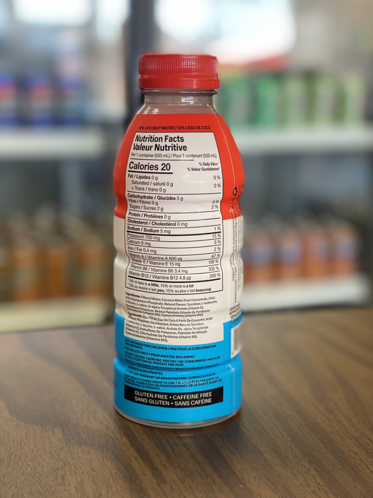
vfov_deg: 36.8
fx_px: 747
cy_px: 249
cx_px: 186
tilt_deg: -12.0
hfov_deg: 28.0
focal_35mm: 52
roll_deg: -1.0
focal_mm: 6
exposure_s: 1/60
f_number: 2
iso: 160
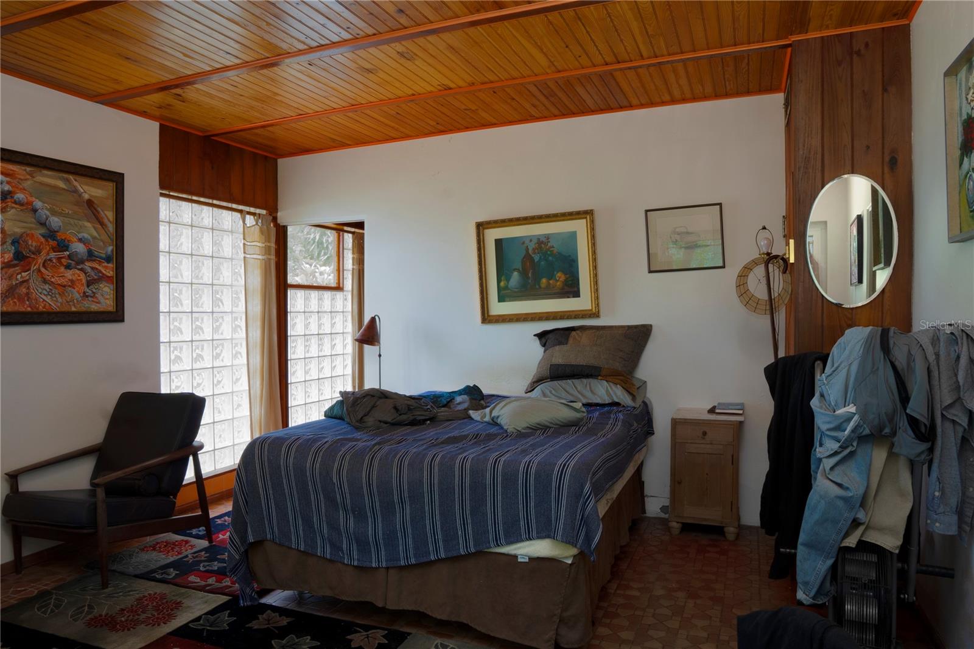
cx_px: 487
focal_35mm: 24
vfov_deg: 53.1
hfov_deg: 73.8
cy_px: 324
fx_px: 649
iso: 400
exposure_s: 3.2
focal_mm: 16
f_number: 10
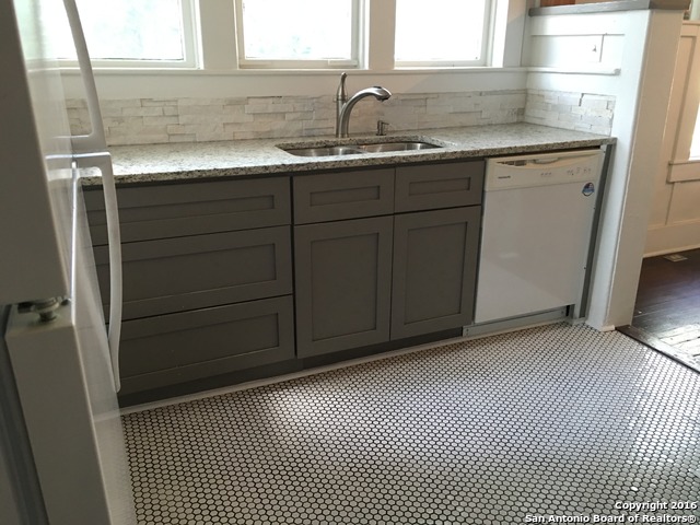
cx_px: 350
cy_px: 262
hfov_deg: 61.7
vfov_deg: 48.2
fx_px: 586
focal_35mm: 29
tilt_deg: -18.4
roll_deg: +0.3
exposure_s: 1/15
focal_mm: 4.15
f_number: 2.2
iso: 80
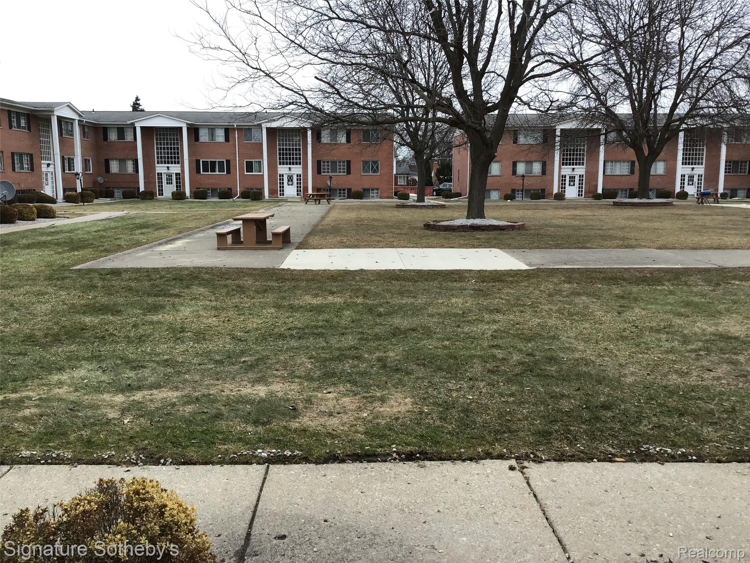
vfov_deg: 45.4
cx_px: 375
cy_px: 282
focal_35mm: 31
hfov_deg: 58.4
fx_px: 672
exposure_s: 1/120
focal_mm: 3.3
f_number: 2.4
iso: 32
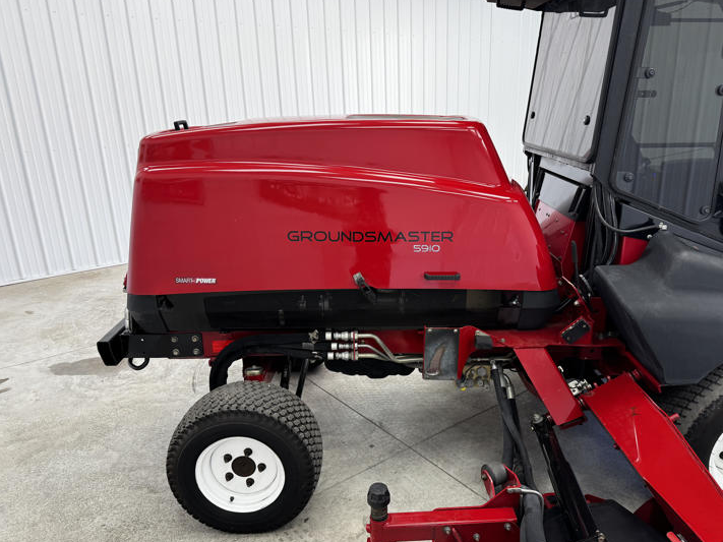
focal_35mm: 27
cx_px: 389
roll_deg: +0.4
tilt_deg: -20.5
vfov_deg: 51.3
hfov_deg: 65.2
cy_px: 299
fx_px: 564
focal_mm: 6.76
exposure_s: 1/120
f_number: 1.78
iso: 100
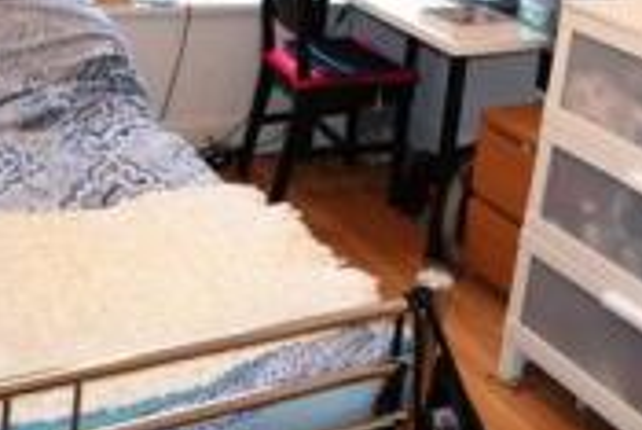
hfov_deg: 35.1
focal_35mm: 56
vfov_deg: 23.5
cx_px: 457
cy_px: 28
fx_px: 999
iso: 1100
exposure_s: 1/60
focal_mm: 10
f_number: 3.5
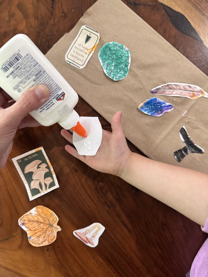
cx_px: 104
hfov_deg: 56.8
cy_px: 138
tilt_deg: -86.2
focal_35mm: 24
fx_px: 192
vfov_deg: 71.6
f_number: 1.78
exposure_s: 1/60
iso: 640
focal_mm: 6.76
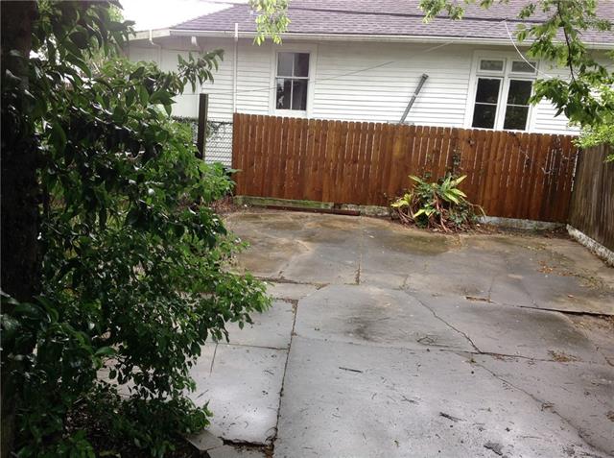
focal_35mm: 35
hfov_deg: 52.7
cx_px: 307
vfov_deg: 40.5
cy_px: 229
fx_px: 619
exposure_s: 1/60
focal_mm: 4.28
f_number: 2.4
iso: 50
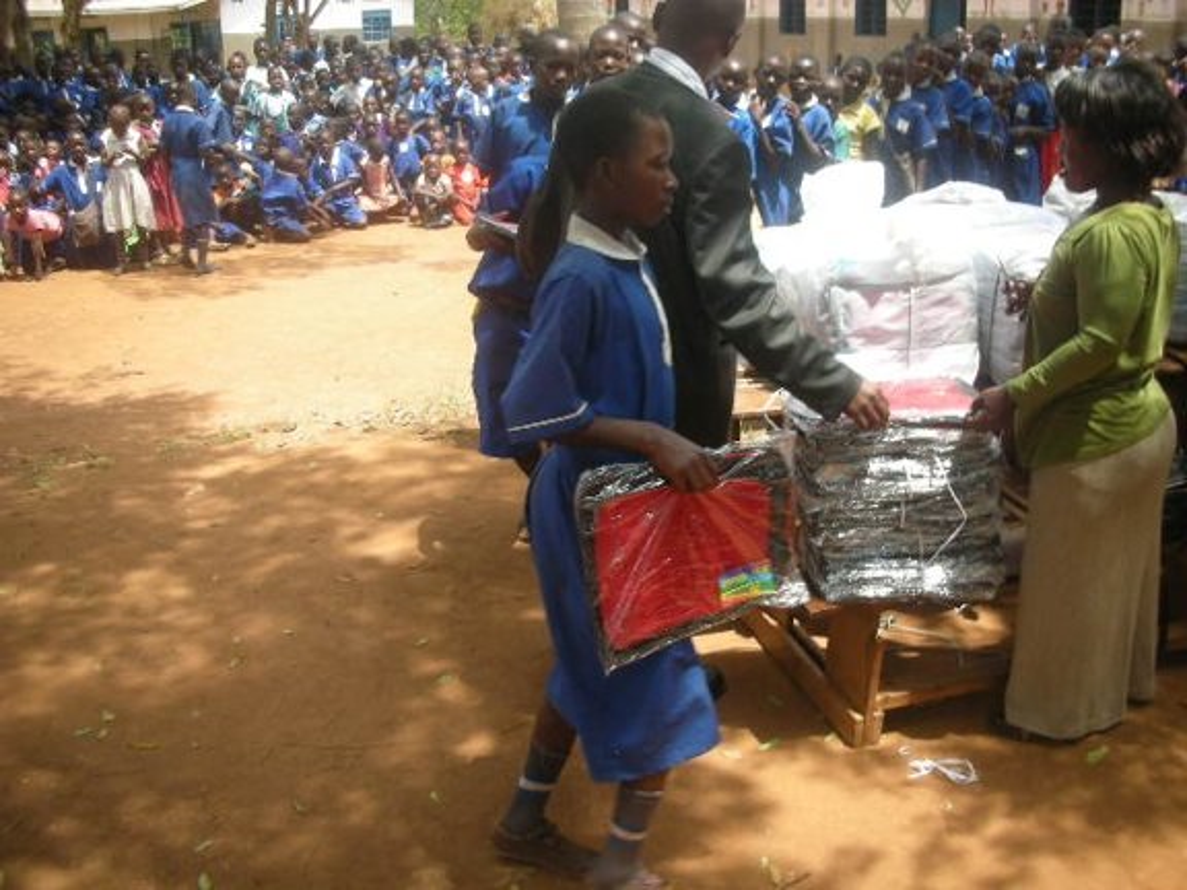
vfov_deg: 40.7
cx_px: 594
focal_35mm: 35
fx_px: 1200
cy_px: 445
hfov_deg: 52.6
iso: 50
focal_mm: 5.8
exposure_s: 1/205
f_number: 2.8
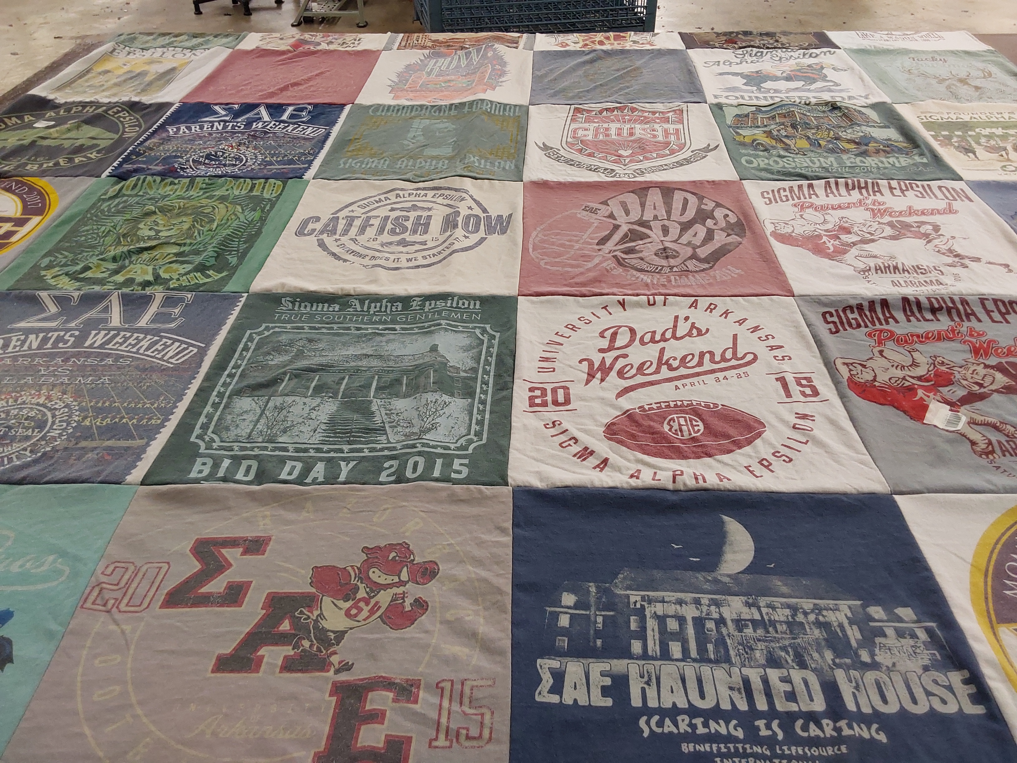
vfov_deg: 49.7
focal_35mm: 28
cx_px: 508
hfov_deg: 63.4
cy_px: 382
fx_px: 823
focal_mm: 2.91
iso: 80
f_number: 1.9
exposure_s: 1/60
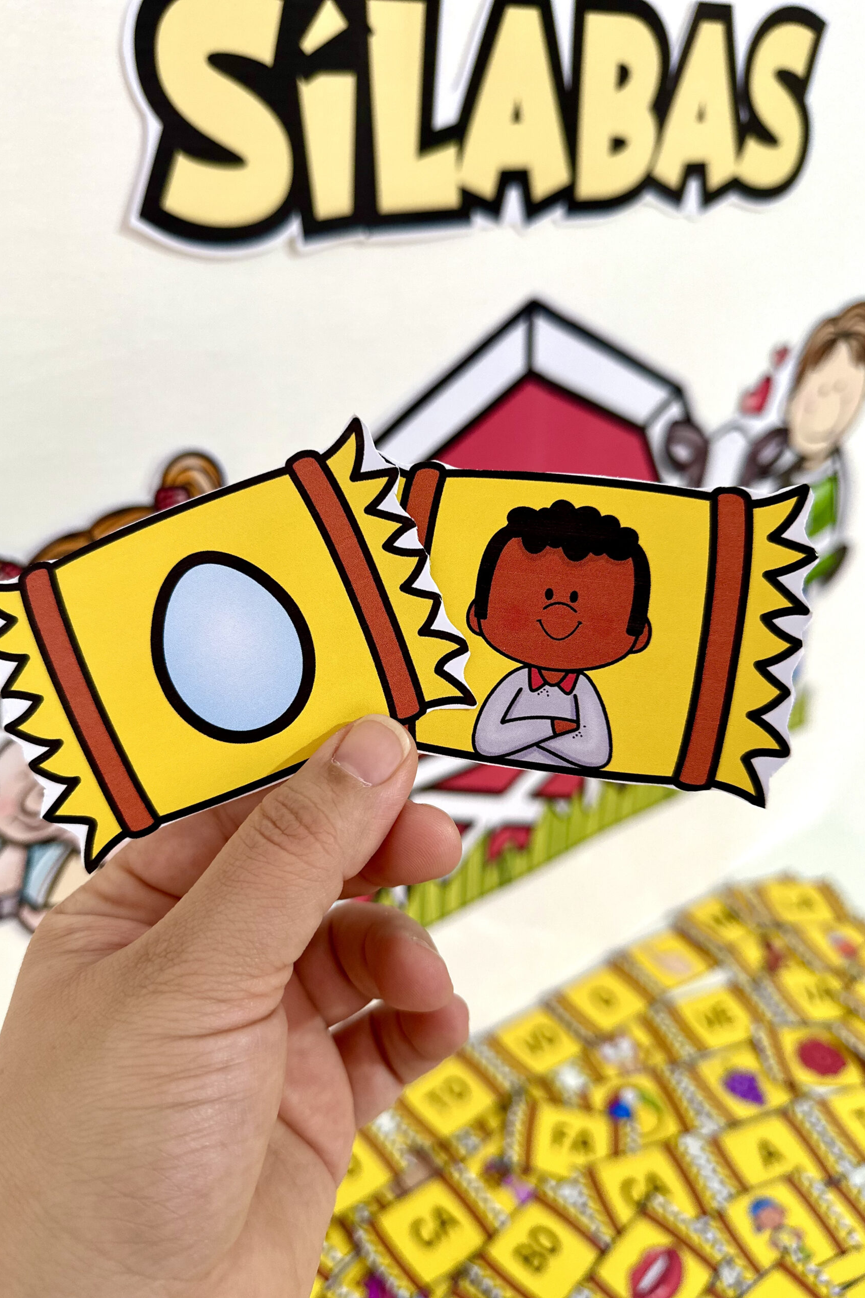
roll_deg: +0.6
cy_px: 649
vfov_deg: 71.5
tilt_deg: -29.1
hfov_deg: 51.2
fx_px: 901
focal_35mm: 25
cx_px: 388
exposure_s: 1/120
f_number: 1.78
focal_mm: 6.86
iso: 200
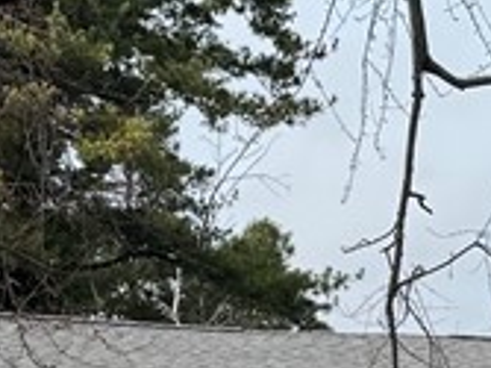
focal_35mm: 147
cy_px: 530
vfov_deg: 9.8
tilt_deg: +0.8
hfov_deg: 13.4
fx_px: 2084
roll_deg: -0.6
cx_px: 388
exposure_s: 1/5348
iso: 80
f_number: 1.78
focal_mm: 6.76
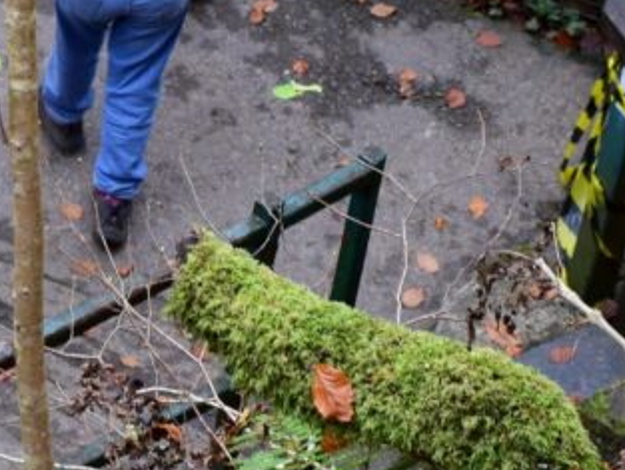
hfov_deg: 8.5
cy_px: -116
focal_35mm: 232
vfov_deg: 6.4
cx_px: -76
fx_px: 4194
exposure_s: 1/60
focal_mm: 35
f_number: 8
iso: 560
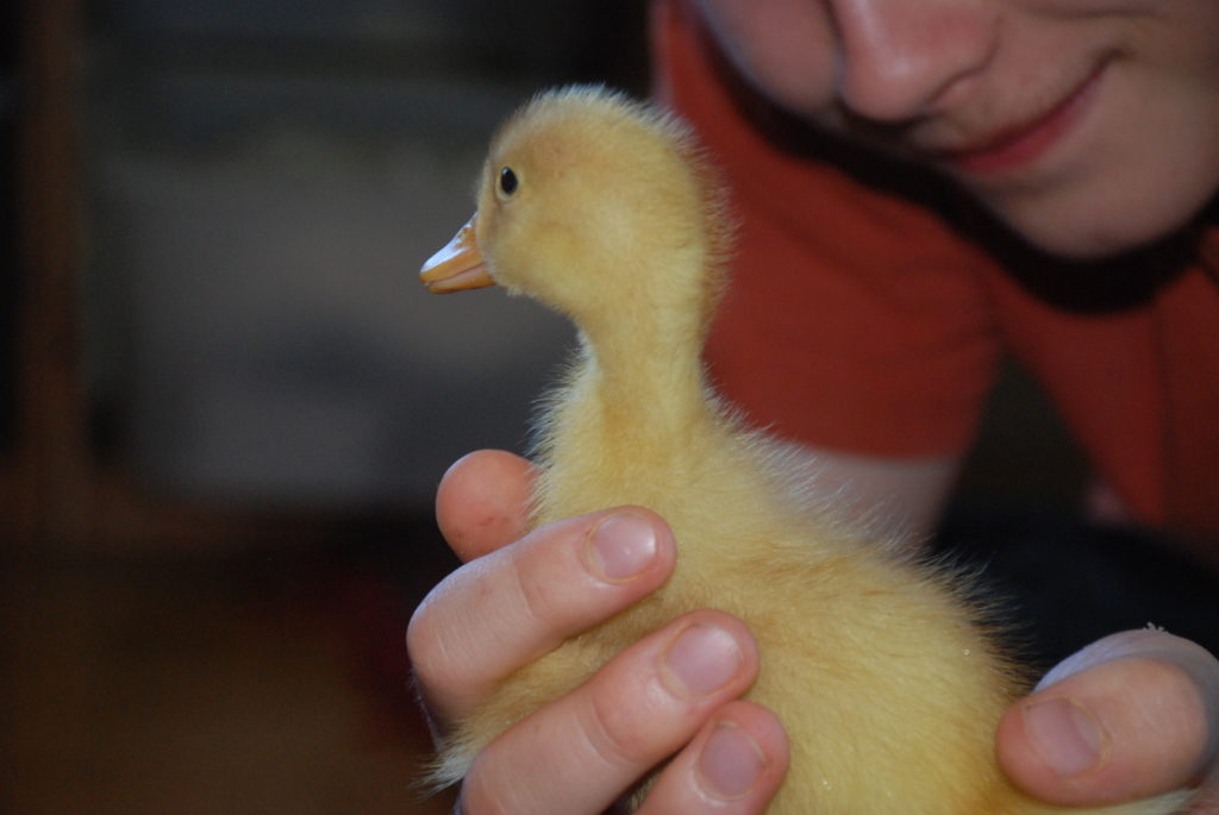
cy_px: 408
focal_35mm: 120
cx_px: 610
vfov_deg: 11.4
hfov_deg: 17.0
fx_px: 4067
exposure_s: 1/60
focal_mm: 80
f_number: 5.3
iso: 800
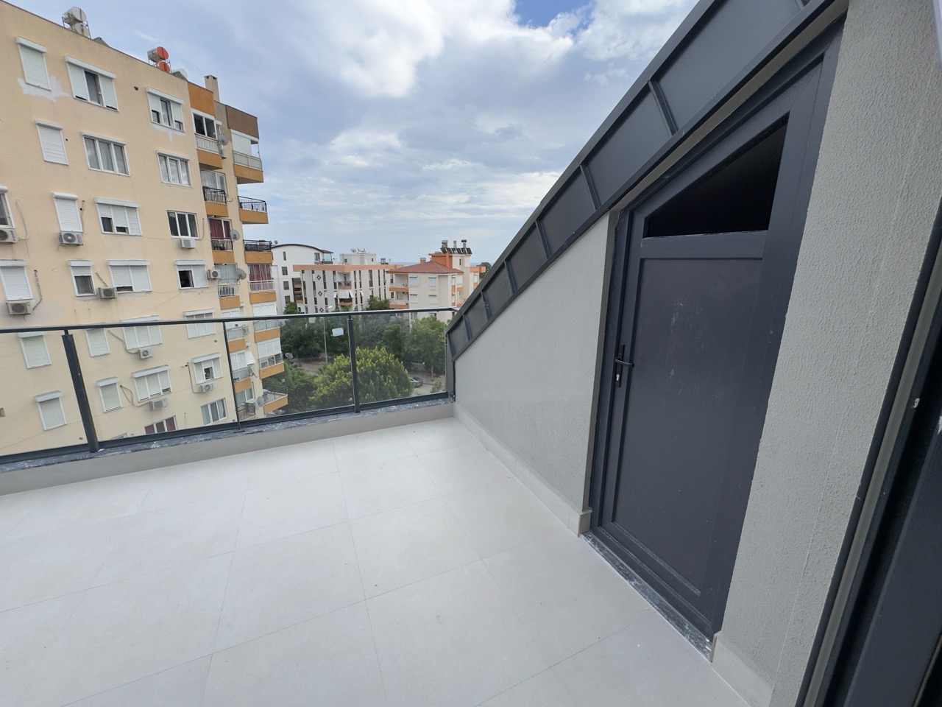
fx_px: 381
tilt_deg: -12.2
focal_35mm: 14
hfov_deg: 102.1
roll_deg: -1.5
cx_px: 471
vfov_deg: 85.7
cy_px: 354
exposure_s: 1/763
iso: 40
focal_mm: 2.22
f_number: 2.2
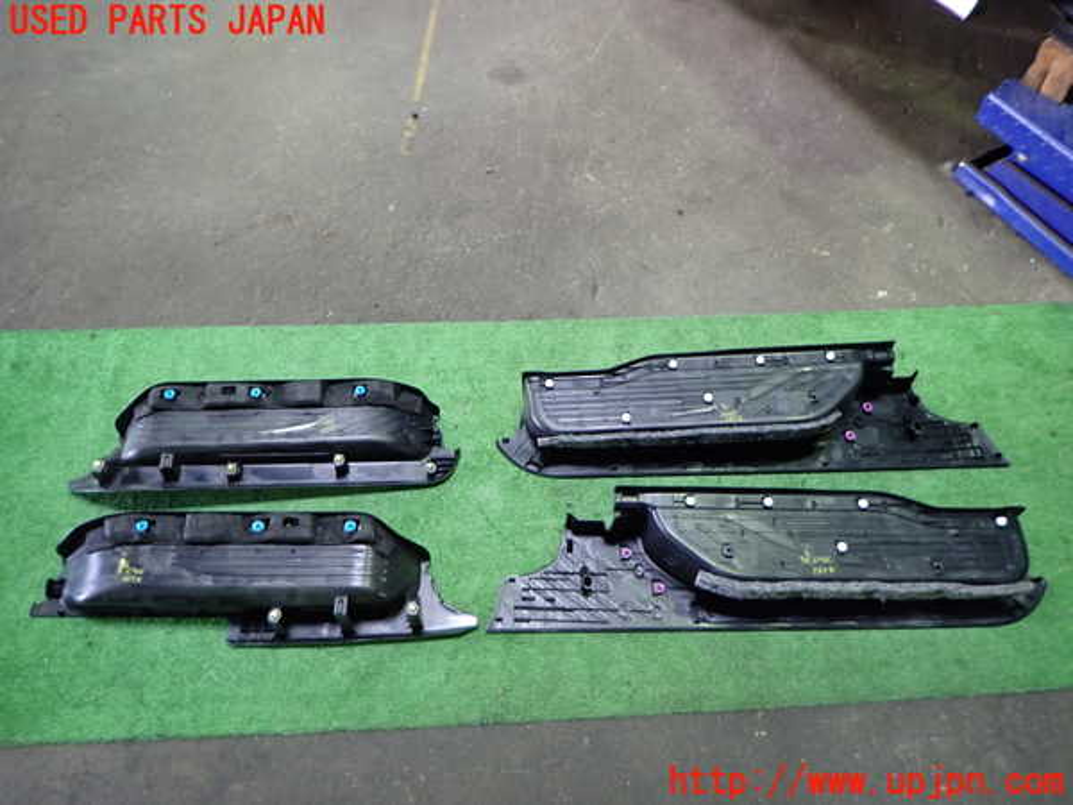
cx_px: 536
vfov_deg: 54.9
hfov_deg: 69.4
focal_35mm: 25
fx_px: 775
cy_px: 402
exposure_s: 1/30
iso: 320
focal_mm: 4.5
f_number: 2
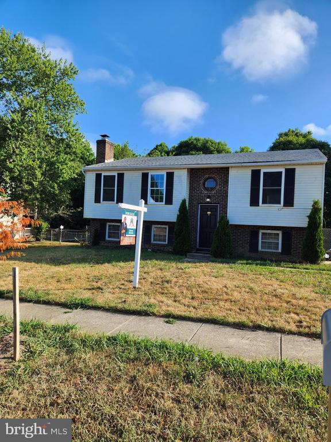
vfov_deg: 73.9
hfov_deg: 58.9
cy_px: 221
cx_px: 166
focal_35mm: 23
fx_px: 293
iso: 20
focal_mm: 5.4
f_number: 1.8
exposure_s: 1/794
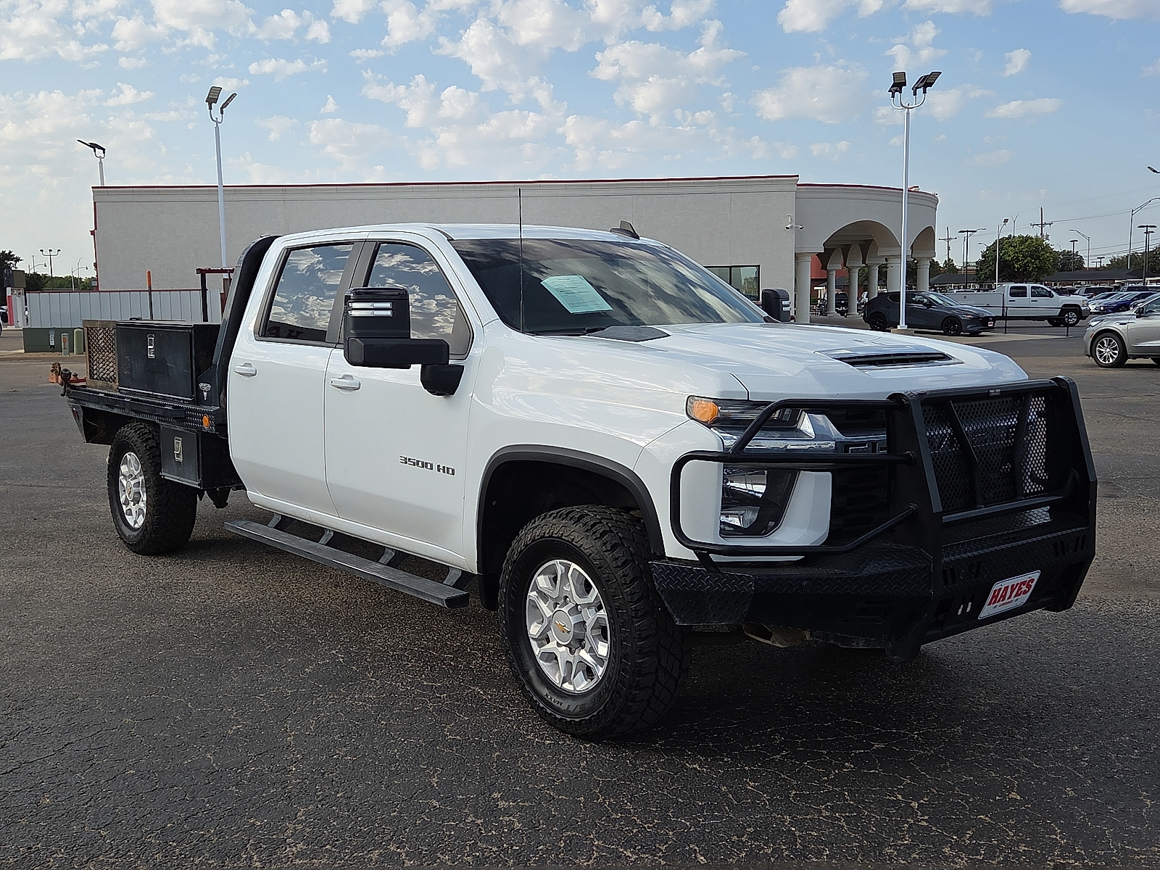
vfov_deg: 40.7
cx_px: 580
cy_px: 435
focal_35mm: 35
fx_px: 1173
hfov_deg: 52.6
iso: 76
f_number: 1.8
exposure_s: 1/5000
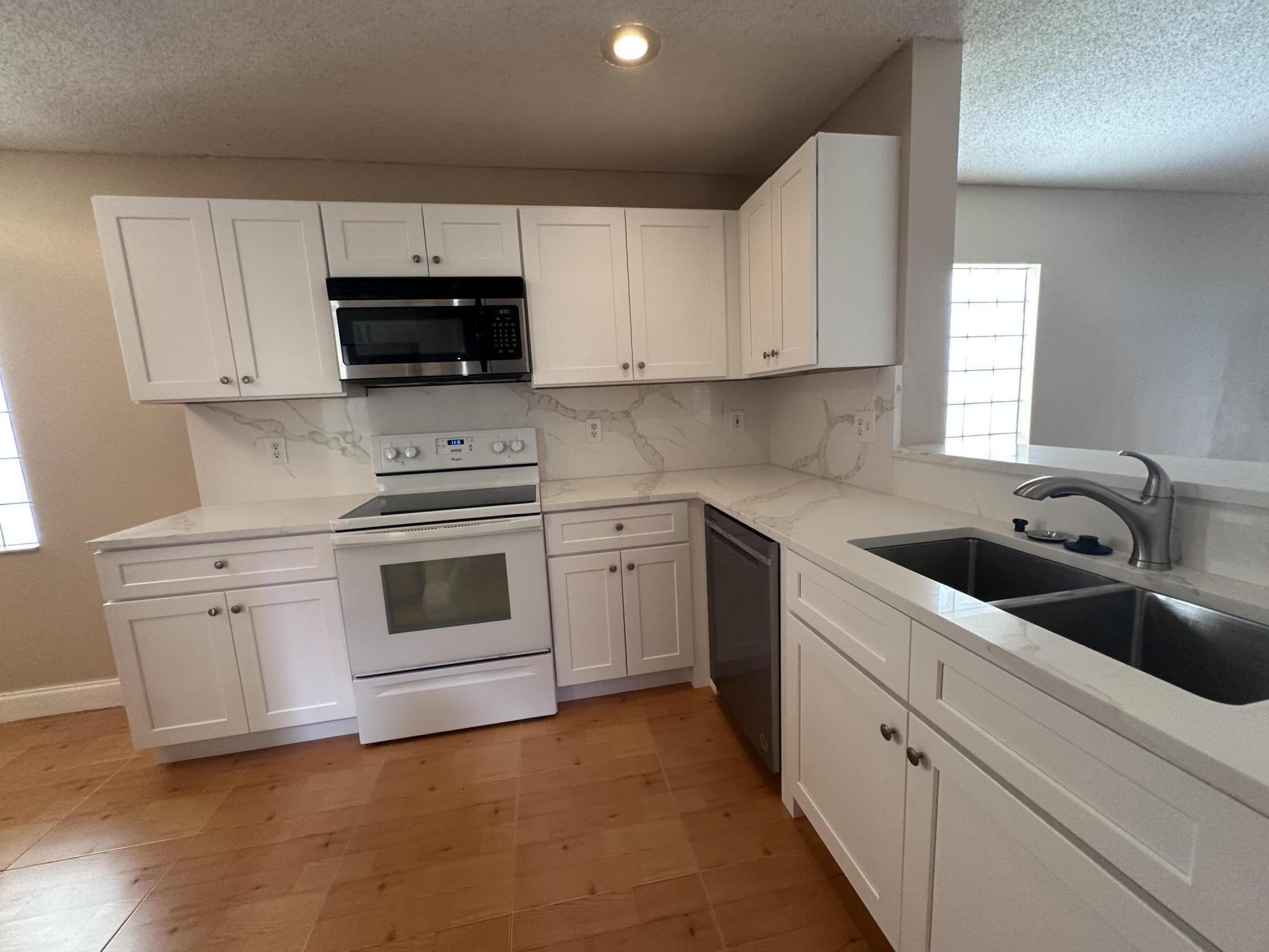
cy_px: 476
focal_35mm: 14
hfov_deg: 102.1
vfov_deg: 85.7
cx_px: 634
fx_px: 513
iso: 250
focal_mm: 2.22
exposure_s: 1/120
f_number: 2.2
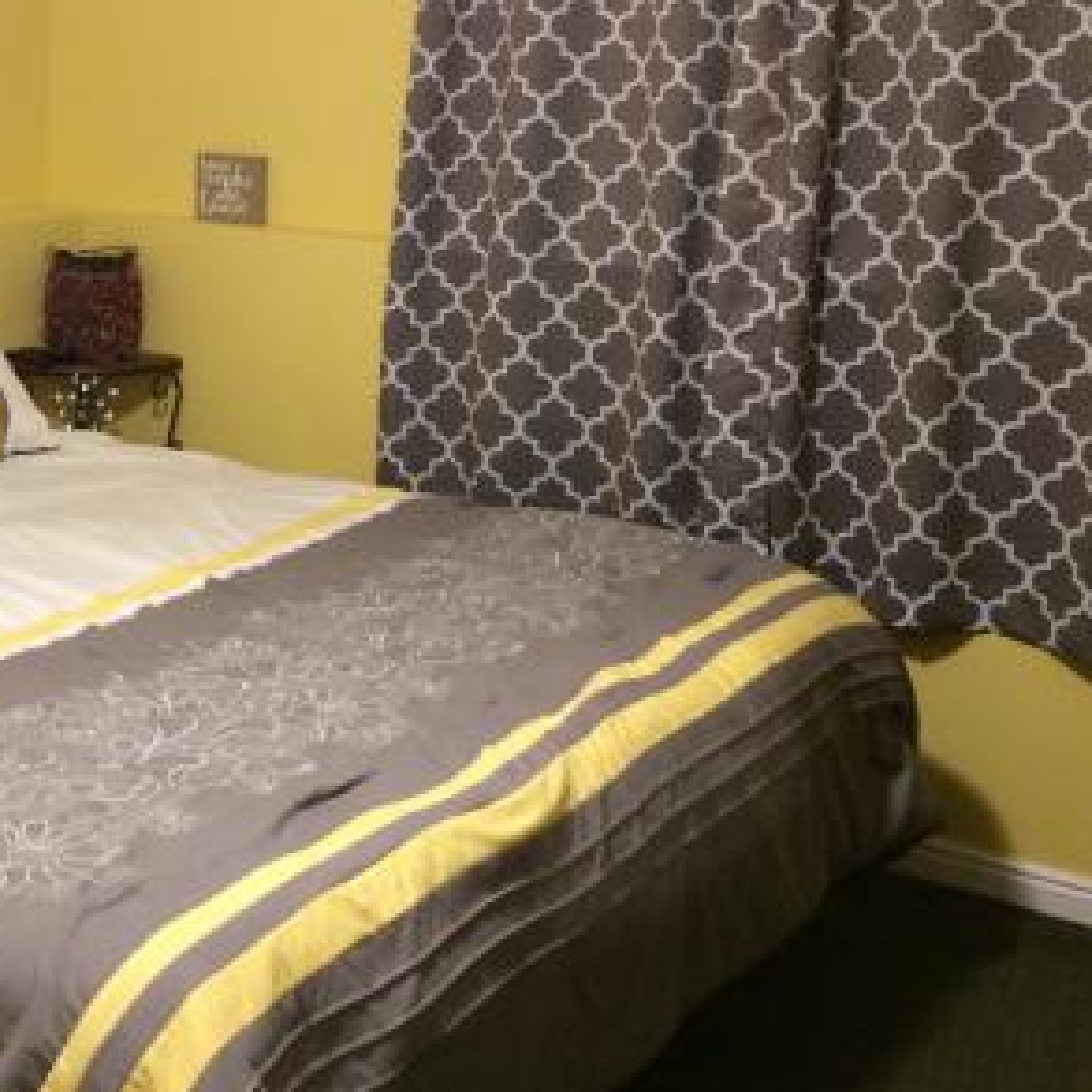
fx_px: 1999
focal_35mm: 56
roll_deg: +0.1
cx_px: 123
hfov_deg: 29.4
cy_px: 343
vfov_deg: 30.3
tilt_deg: -9.3
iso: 320
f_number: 2.2
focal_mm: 4.15
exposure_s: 1/24
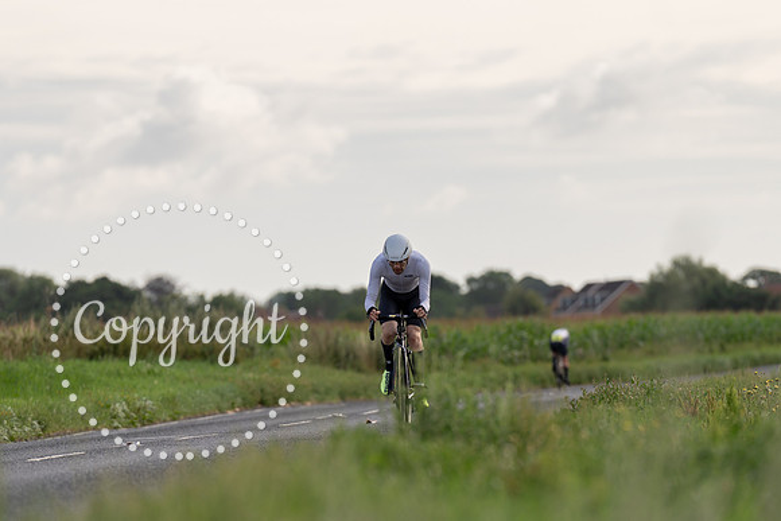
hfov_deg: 7.5
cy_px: 359
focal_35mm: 275
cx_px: 390
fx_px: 5973
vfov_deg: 5.0
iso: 100
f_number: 3.2
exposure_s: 1/1000
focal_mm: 200
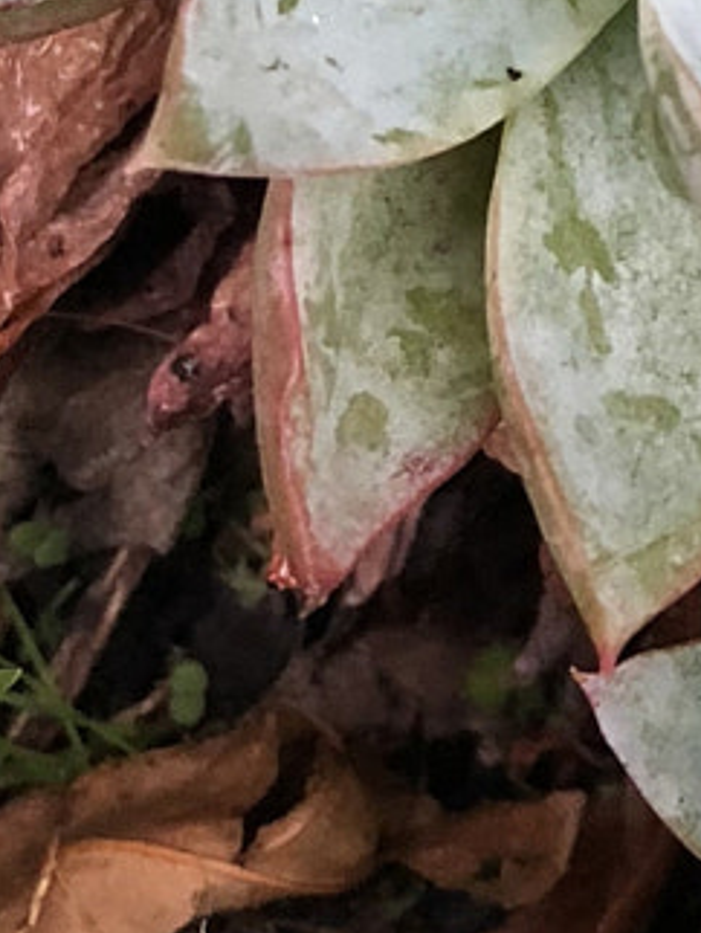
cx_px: 939
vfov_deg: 13.5
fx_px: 3748
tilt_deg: -57.1
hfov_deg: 10.4
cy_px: -382
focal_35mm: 139
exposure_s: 1/15
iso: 50
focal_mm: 4
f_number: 1.8
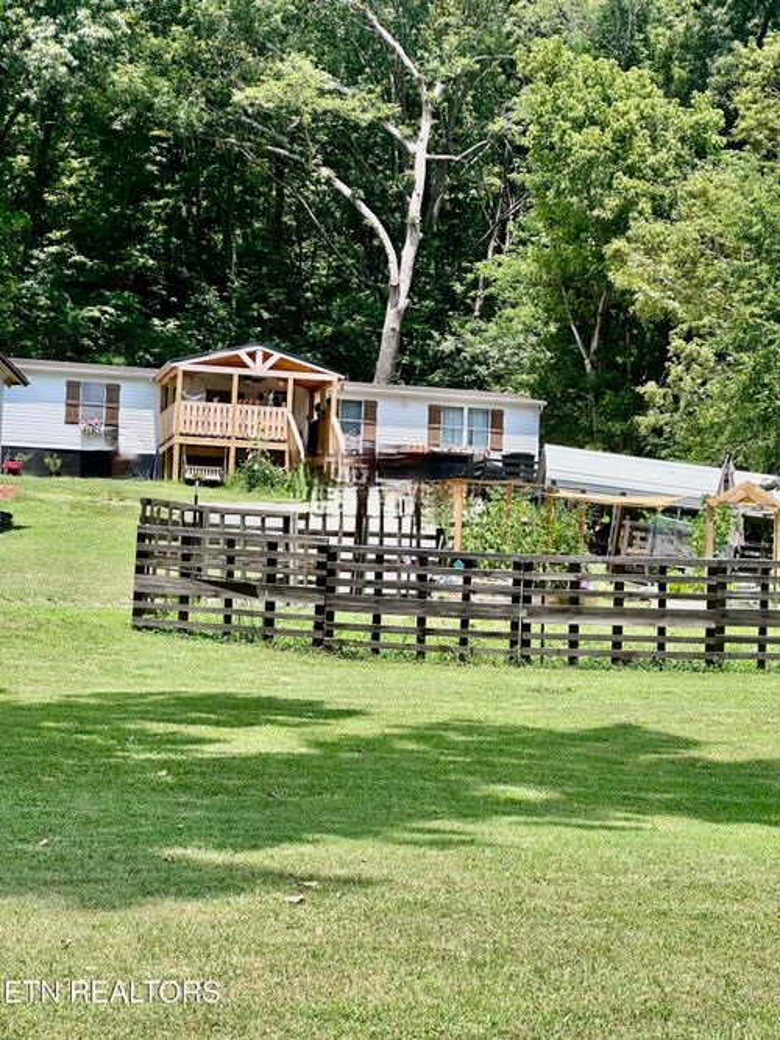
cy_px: 520
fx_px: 2314
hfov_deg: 19.1
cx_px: 390
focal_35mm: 77
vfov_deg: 25.3
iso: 32
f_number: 2.8
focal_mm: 9
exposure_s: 1/354
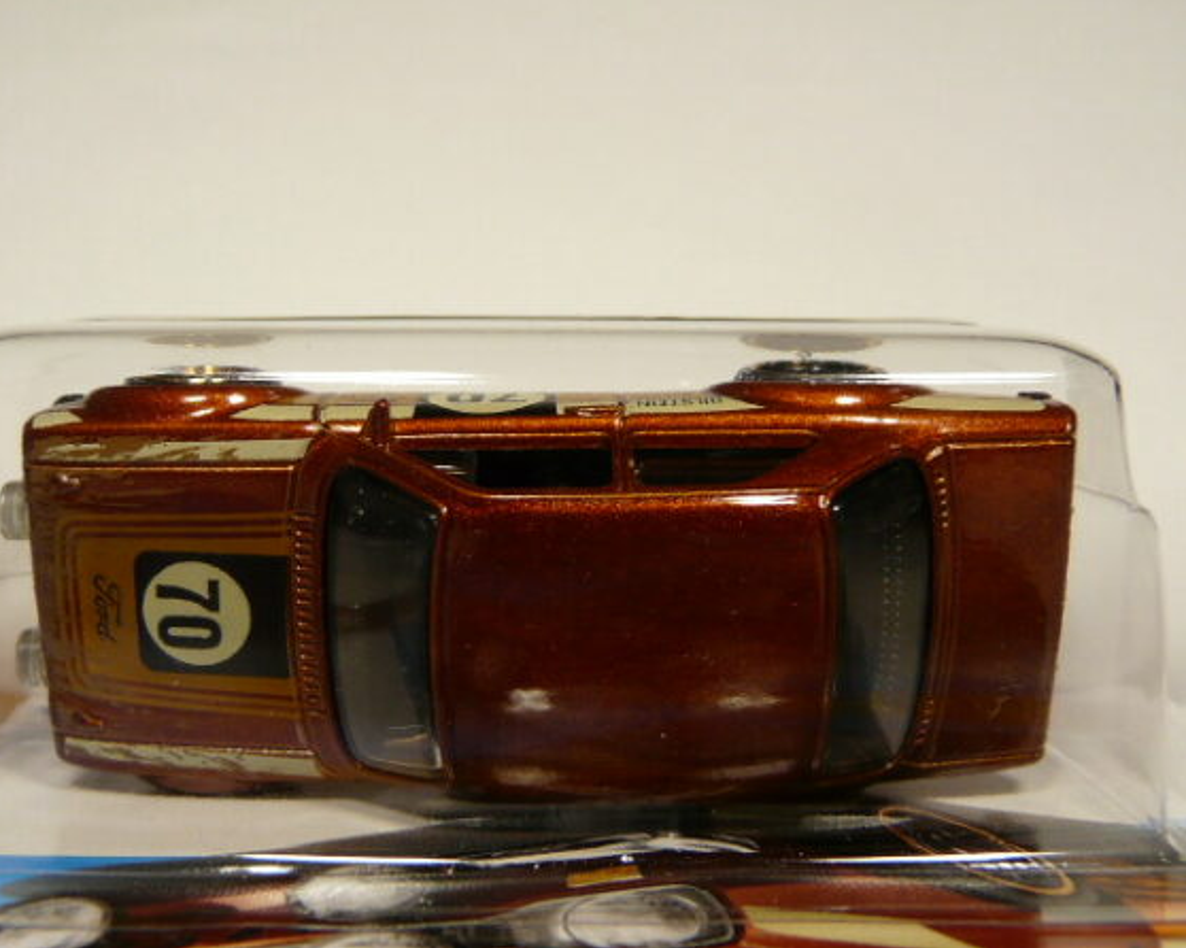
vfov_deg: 35.7
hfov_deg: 43.8
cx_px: 550
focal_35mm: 42
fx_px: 1474
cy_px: 472
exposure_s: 1/125
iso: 100
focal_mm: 4.6
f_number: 2.8
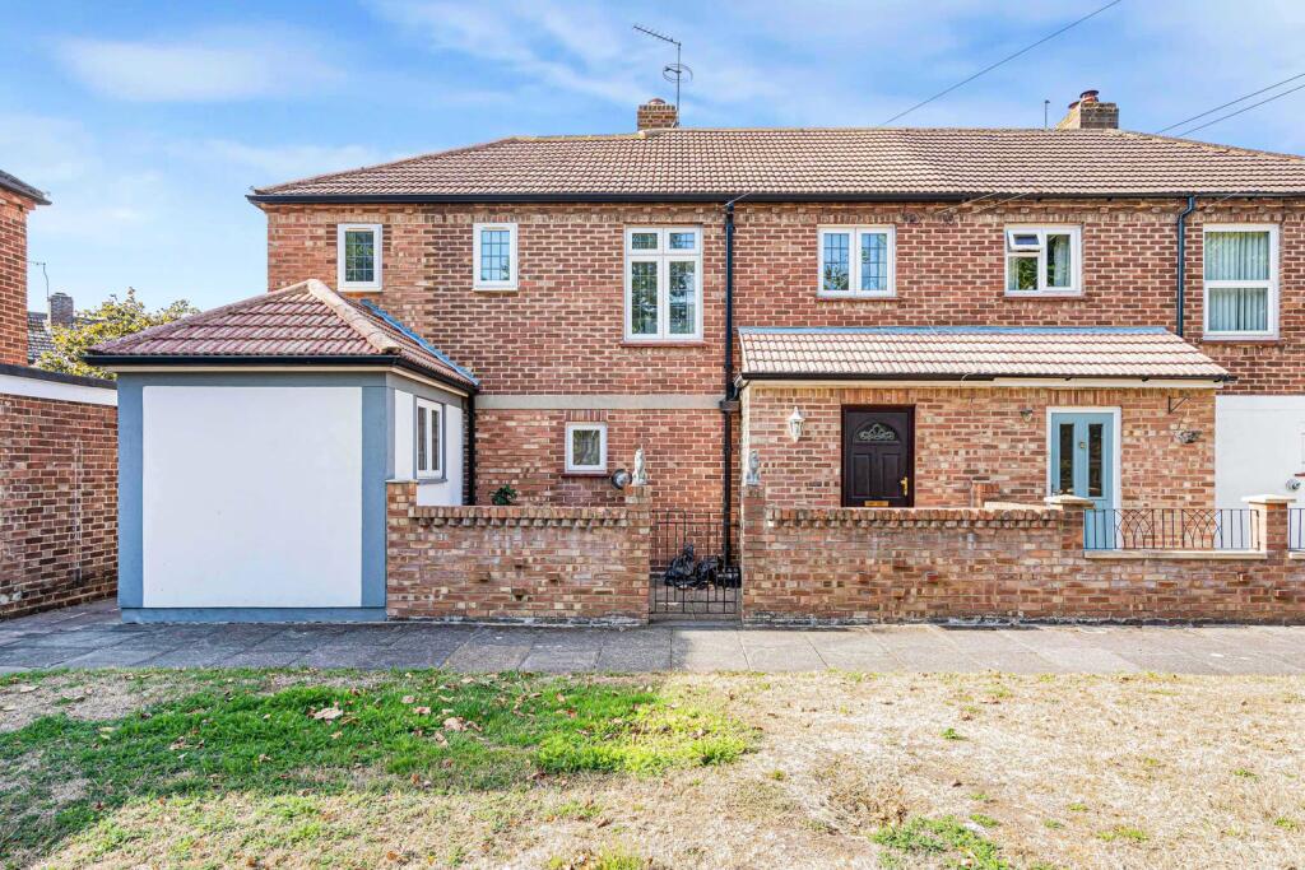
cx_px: 652
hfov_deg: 84.0
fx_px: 725
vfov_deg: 61.9
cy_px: 435
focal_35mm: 20
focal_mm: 20
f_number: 8
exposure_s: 1/200
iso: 500
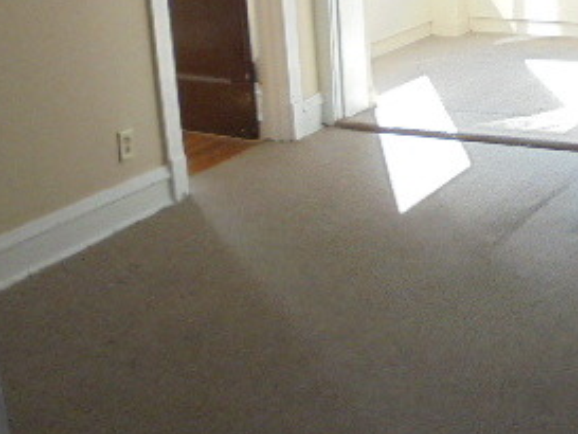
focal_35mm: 61
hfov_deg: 30.7
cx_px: 483
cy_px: 125
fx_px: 1019
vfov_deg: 23.9
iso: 400
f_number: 3.5
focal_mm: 4.6
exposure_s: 1/160
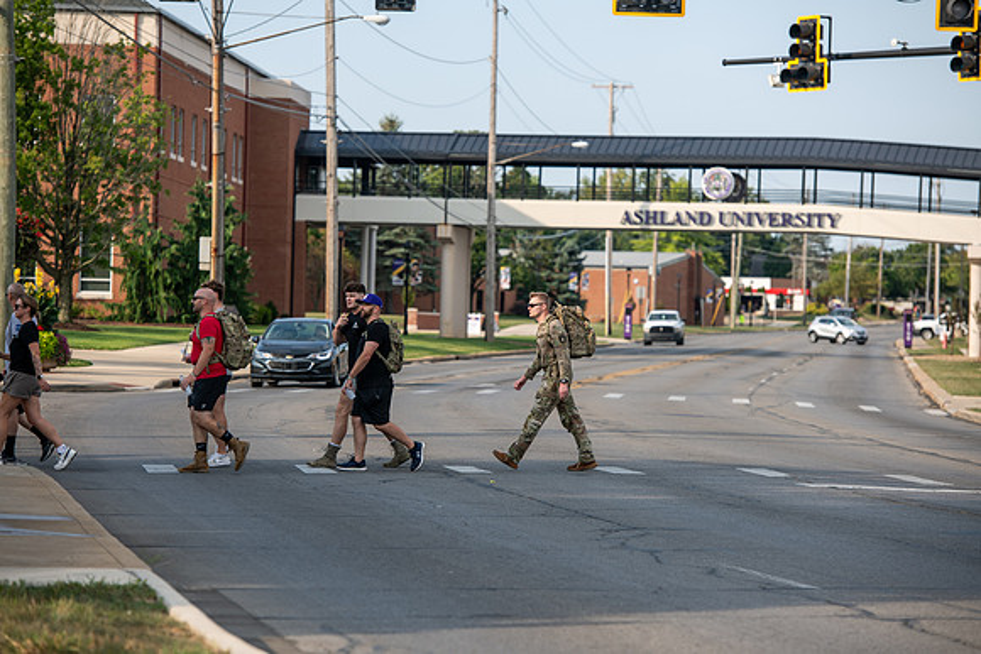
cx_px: 490
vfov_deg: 9.2
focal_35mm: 150
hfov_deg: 13.7
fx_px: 4088
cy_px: 327
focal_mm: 150
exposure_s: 1/500
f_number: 4.5
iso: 80
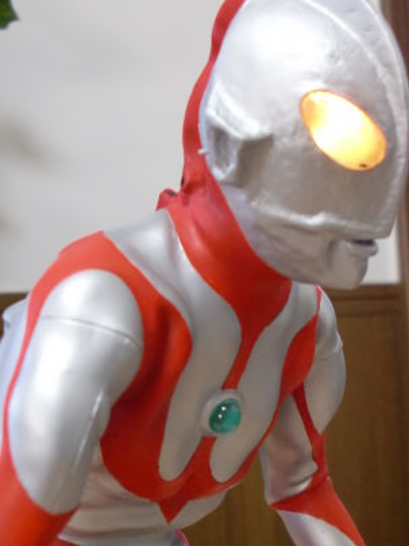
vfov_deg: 33.5
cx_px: 270
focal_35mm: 57
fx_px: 898
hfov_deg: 25.5
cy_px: 362
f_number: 2.8
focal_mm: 6.3
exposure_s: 1/40
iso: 400
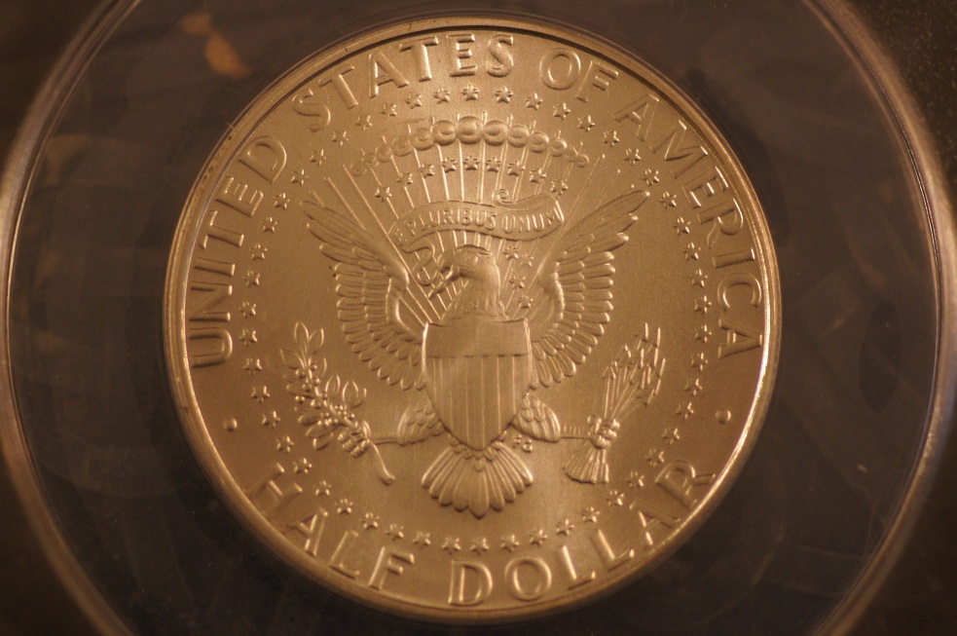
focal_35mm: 150
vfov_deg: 9.1
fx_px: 3983
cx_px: 478
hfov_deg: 13.7
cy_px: 318
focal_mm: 100
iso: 1000
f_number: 2.8
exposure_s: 1/160
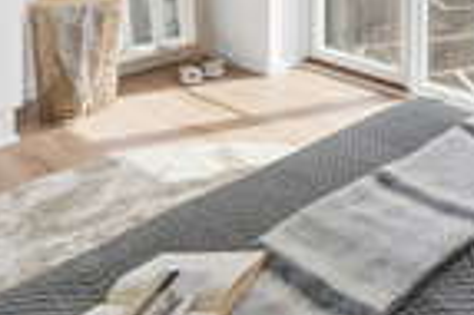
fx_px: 608
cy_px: -123
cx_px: 451
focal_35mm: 46
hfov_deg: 38.8
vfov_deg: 24.3
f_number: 8
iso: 200
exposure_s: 1/400
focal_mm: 10.5
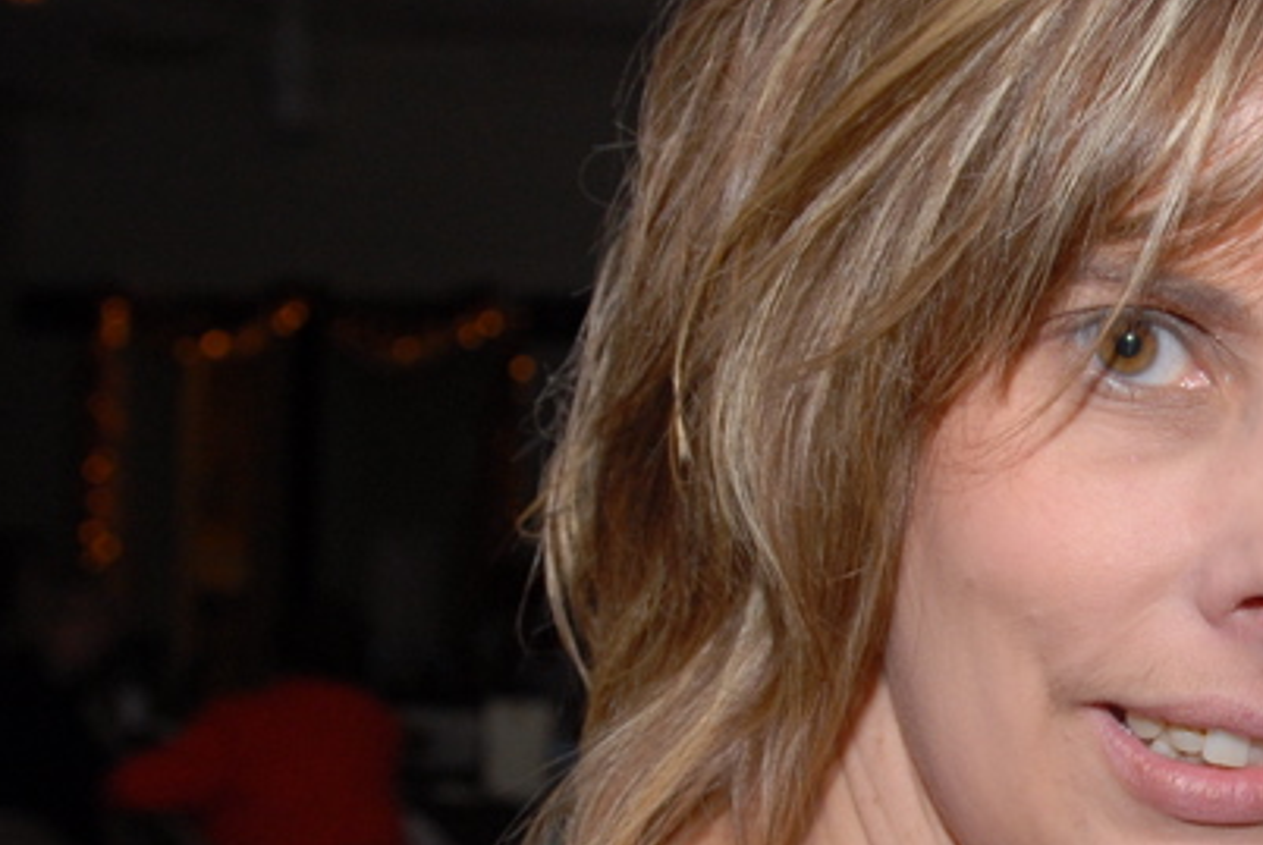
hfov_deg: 17.2
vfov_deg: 11.8
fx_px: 4074
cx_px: 1312
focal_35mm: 116
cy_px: 630
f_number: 5
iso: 250
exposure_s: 1/60
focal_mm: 26
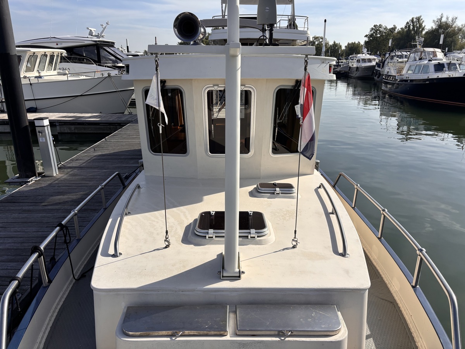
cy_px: 174
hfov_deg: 67.3
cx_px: 232
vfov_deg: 53.1
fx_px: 349
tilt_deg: -18.1
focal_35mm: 26
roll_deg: -0.1
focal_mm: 5.96
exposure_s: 1/5076
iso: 50
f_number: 1.6
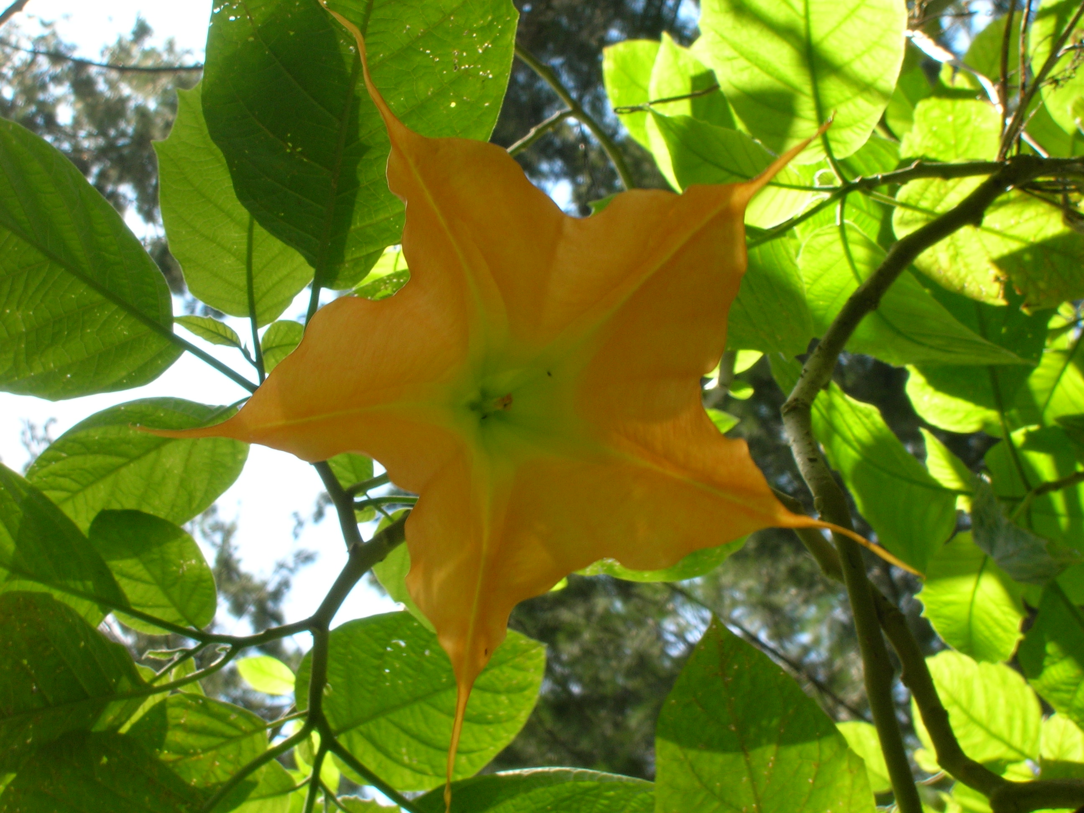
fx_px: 2693
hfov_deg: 22.8
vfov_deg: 17.2
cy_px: 406
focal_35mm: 86
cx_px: 542
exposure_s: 1/72.6
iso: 50
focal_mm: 14.3
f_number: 7.4
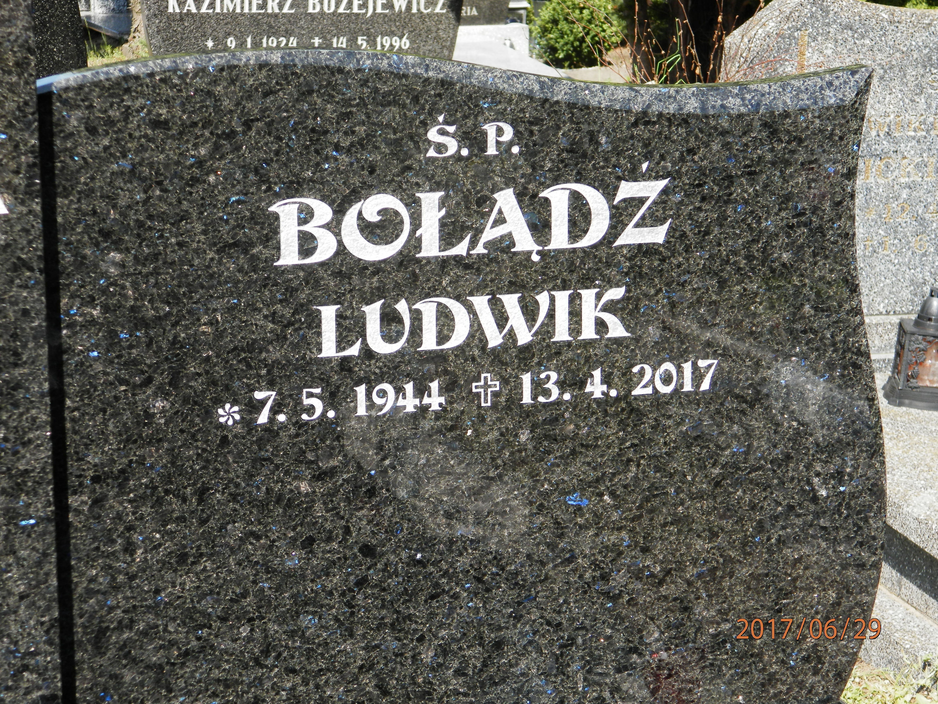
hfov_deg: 18.5
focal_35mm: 106
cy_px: 352
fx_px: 2872
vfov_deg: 14.0
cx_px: 469
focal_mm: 19
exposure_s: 1/320
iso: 80
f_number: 4.5
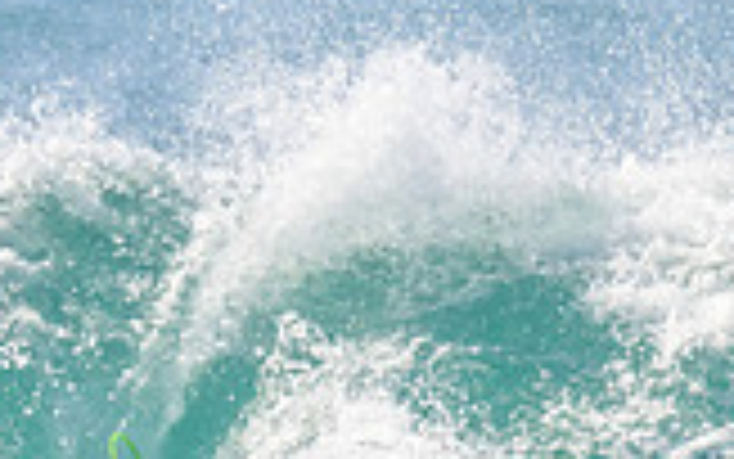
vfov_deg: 0.4
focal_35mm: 3138
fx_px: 62794
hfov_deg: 0.7
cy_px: 557
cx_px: -518
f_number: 11
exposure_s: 1/2000
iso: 1000
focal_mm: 630
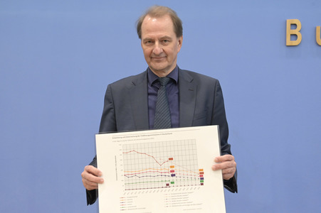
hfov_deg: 43.6
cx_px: 160
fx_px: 401
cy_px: 106
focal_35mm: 45
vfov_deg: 29.8
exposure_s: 1/400
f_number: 5.6
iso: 4000
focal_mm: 45
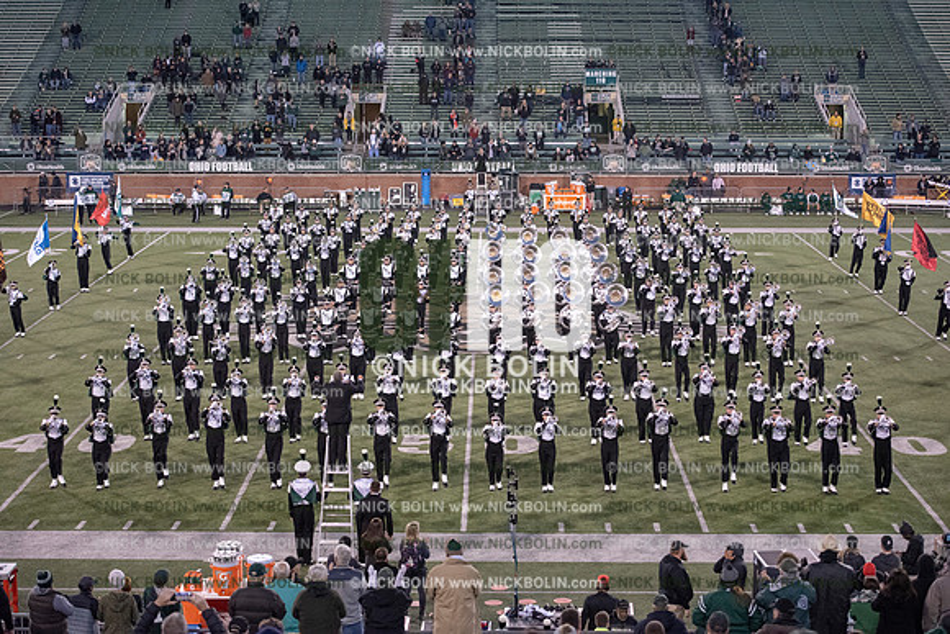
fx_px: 1848
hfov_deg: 28.8
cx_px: 475
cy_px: 317
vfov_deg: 19.5
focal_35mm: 70
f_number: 3.2
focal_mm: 70
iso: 5000
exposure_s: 1/1250
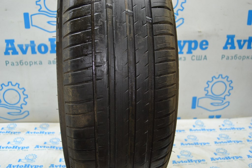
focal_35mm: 36
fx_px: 252
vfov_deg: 36.9
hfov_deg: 53.1
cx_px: 126
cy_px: 84
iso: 450
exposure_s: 1/60
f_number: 4
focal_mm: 24
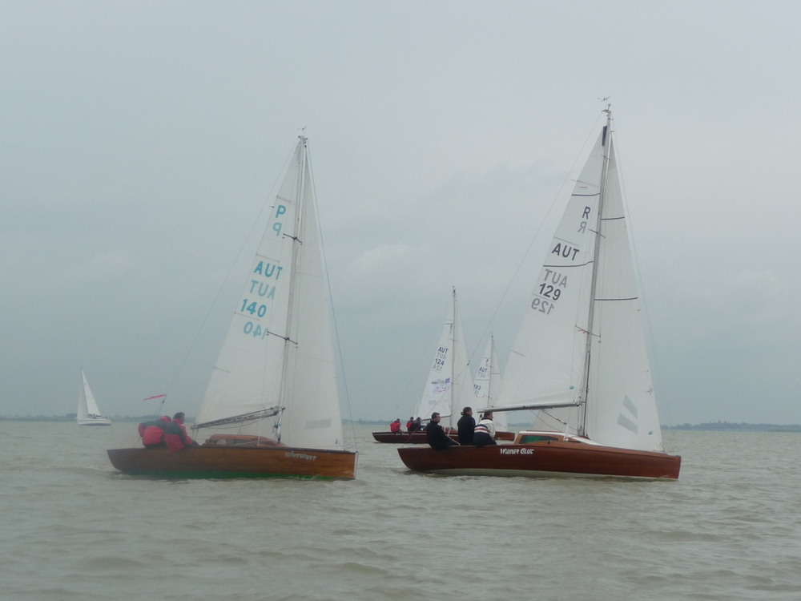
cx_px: 400
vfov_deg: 18.4
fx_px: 1851
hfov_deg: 24.4
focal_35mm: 80
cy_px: 300
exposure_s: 1/500
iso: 160
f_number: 4.6
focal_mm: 12.2
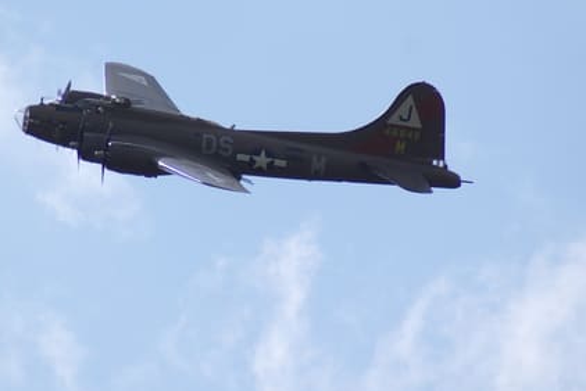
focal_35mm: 683
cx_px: 256
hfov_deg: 3.0
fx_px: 11125
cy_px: 151
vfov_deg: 2.0
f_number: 7.1
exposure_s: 1/640
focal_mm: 300
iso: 80
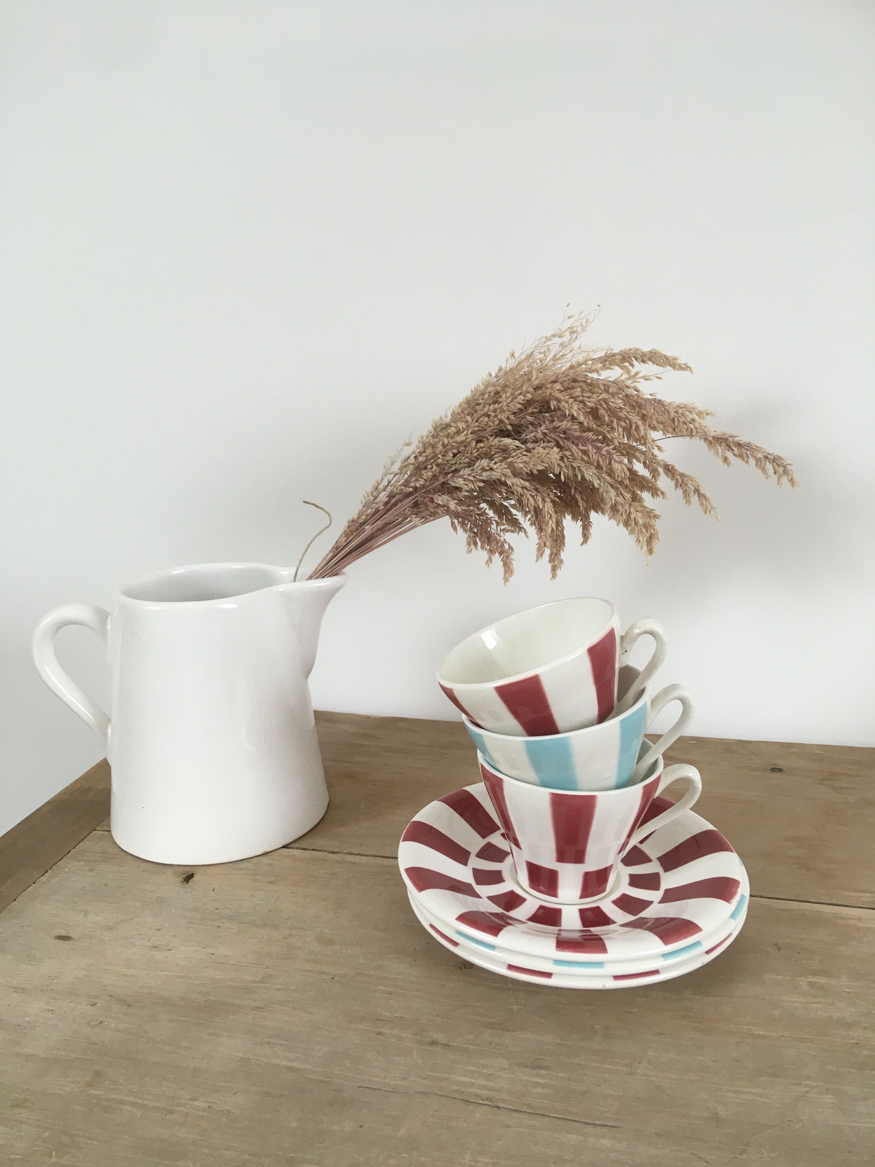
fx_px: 977
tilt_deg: -13.2
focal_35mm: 29
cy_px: 584
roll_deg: +1.2
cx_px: 438
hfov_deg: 48.2
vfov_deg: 61.7
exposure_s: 1/33
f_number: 2.2
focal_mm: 4.15
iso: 25
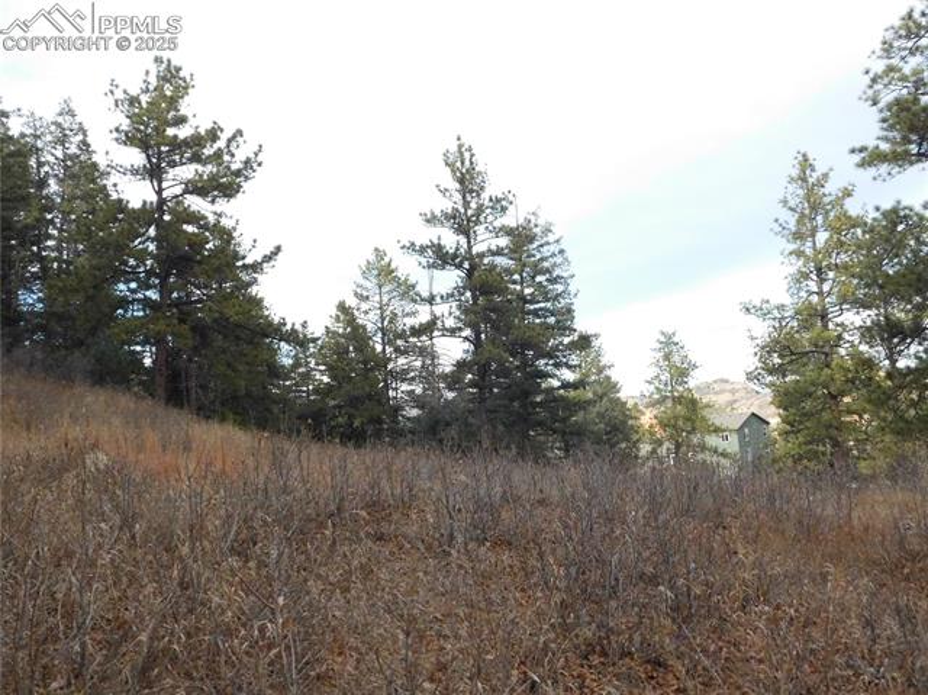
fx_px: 964
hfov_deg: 51.4
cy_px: 348
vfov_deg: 39.6
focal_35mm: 36
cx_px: 464
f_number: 7
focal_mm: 6.3
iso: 800
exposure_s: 1/640
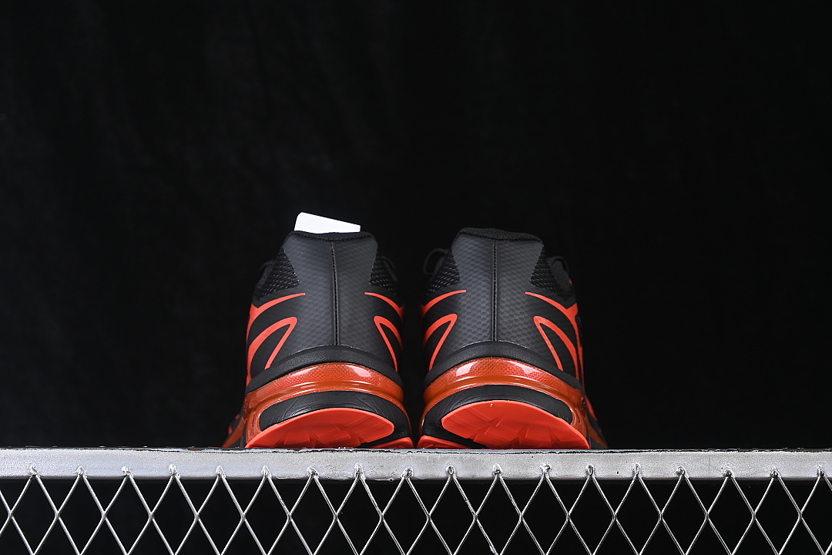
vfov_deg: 18.2
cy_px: 278
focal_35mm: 75
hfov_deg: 27.0
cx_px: 416
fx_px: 1733
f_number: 6.3
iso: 160
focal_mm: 50
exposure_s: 1/60
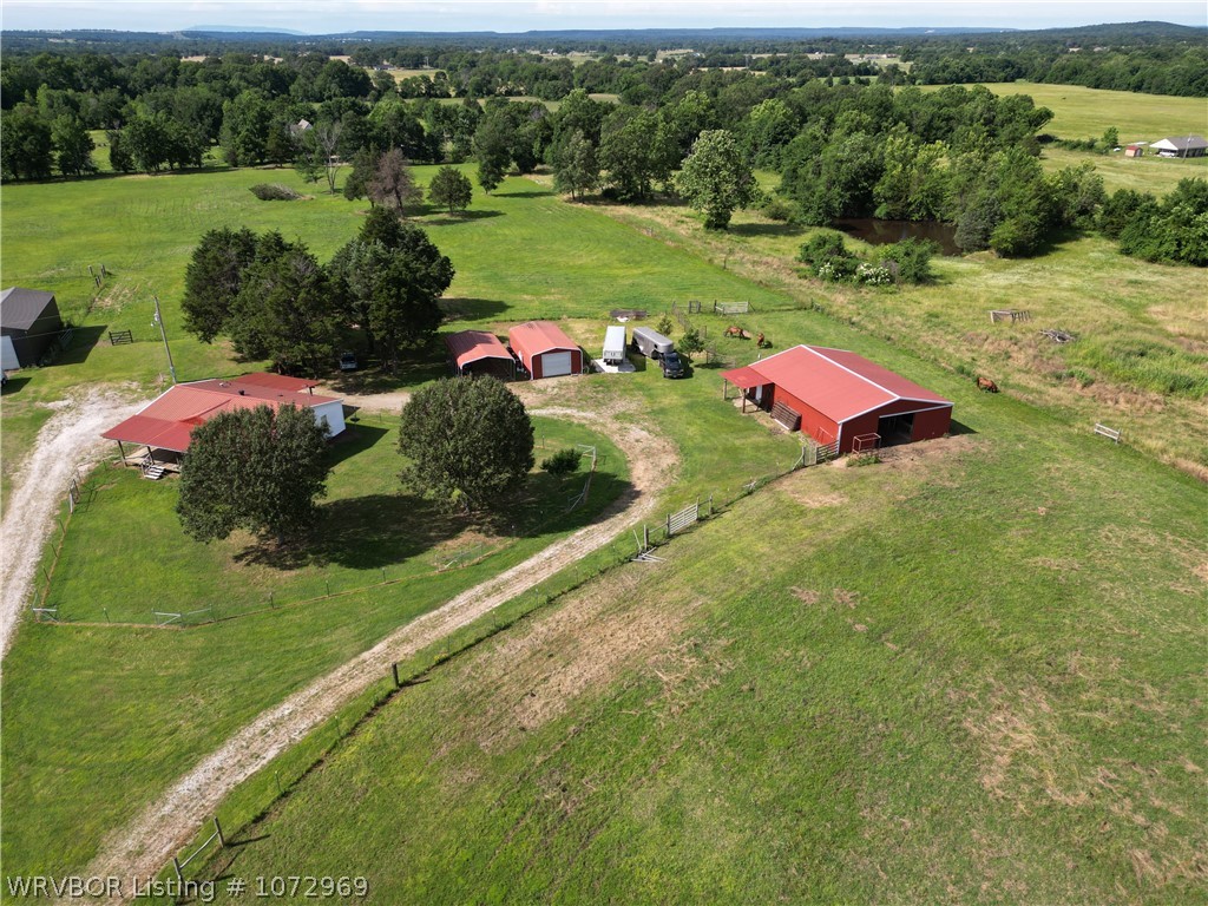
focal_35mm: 24
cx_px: 604
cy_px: 453
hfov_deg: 71.6
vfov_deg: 56.8
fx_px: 838
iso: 100
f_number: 1.7
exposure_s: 1/2000
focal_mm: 6.72
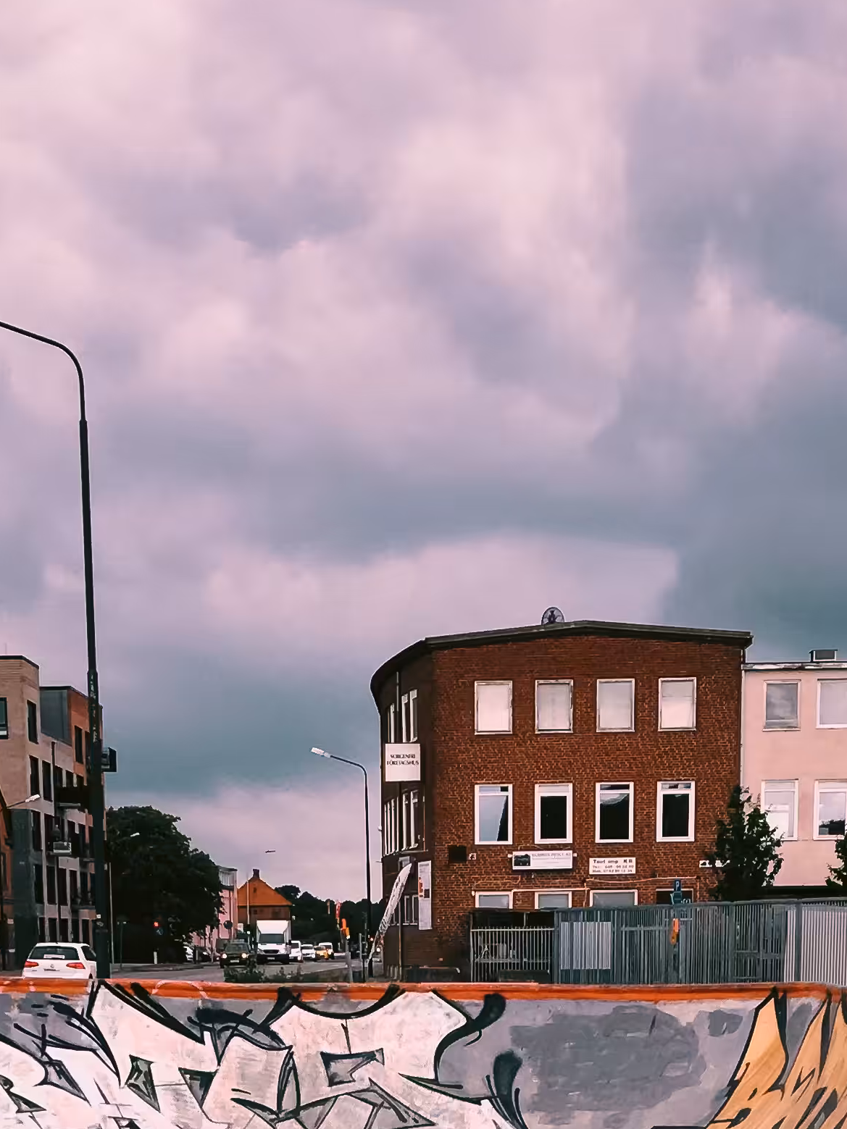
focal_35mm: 75
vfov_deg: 23.6
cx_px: 391
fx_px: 2447
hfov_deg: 19.6
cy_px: 1375
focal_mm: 4.15
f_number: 2.2
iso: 25
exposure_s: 1/640
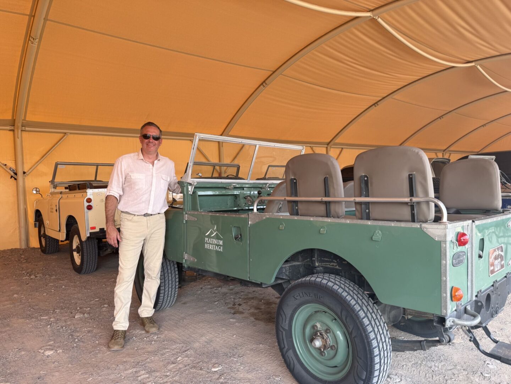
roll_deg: +2.0
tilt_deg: -0.8
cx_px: 256
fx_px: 354
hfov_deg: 71.6
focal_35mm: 24
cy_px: 192
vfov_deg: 56.8
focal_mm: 6.76
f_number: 1.78
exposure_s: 1/170
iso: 64
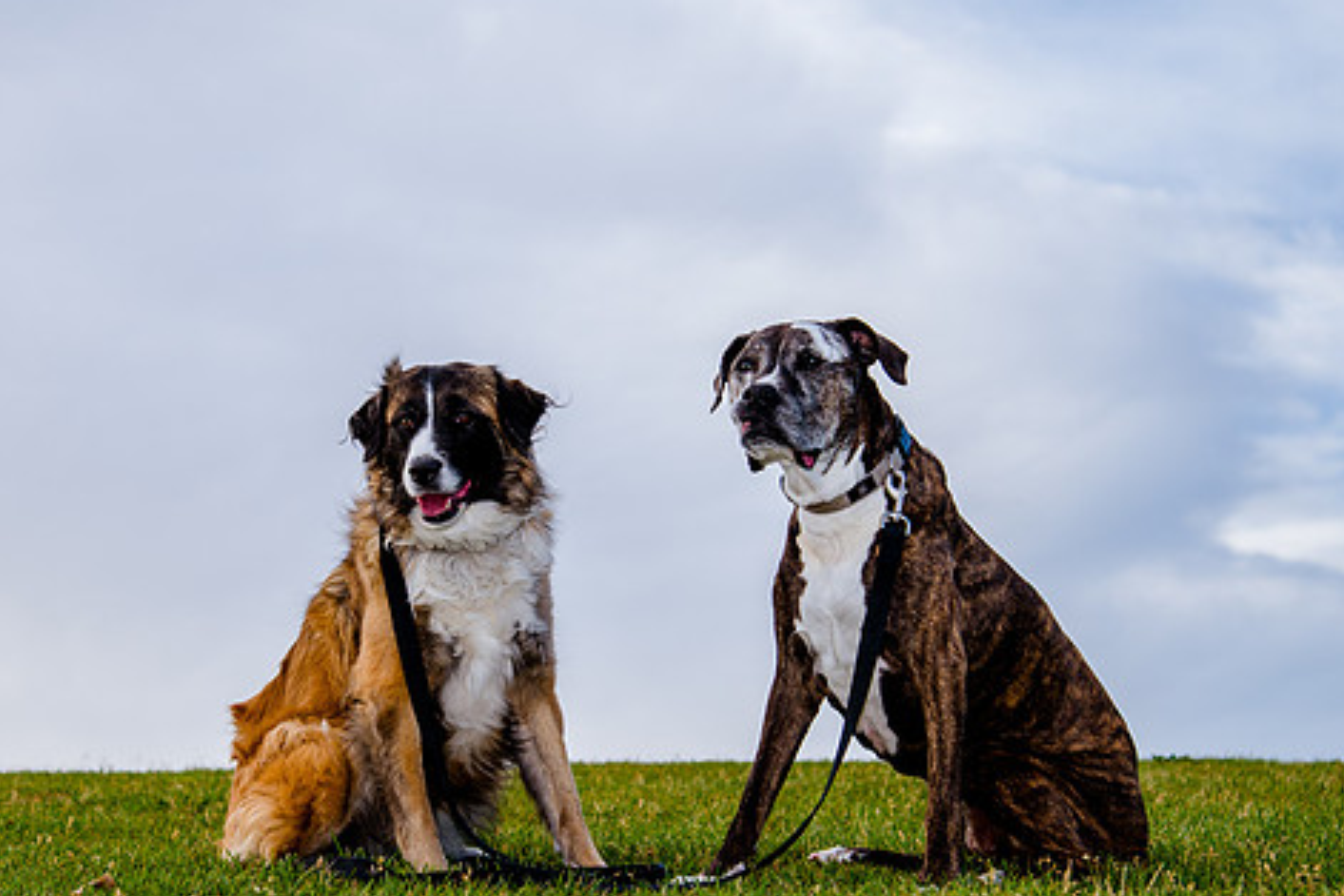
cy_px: 492
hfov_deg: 23.3
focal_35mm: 87
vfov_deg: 15.7
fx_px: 3248
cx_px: 509
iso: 200
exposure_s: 1/500
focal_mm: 55
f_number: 5
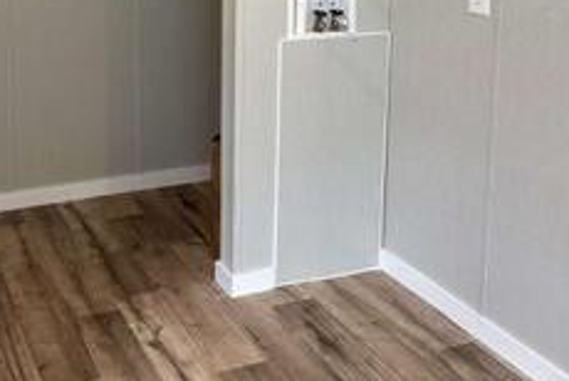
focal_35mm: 52
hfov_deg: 37.8
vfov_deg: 24.9
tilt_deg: -7.0
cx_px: 193
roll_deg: -0.1
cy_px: 7
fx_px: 823
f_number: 1.78
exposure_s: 1/120
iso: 160
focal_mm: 6.86
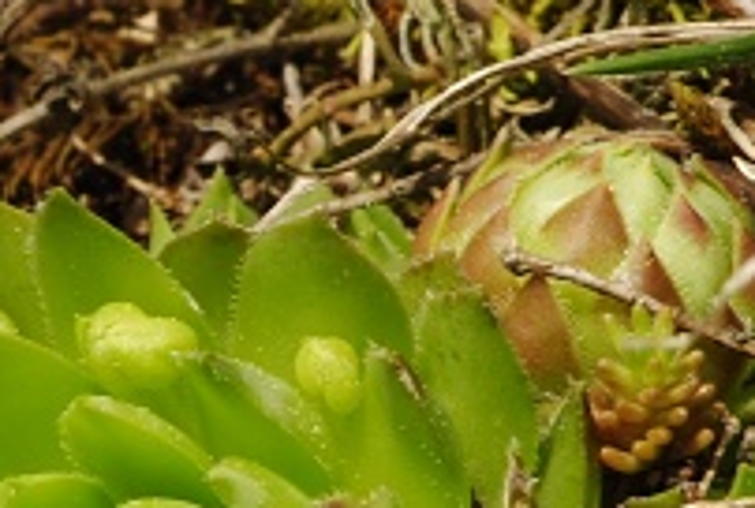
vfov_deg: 2.7
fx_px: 10601
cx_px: -194
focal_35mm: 504
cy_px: 553
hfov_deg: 4.1
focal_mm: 85
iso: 100
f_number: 14
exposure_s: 1/100
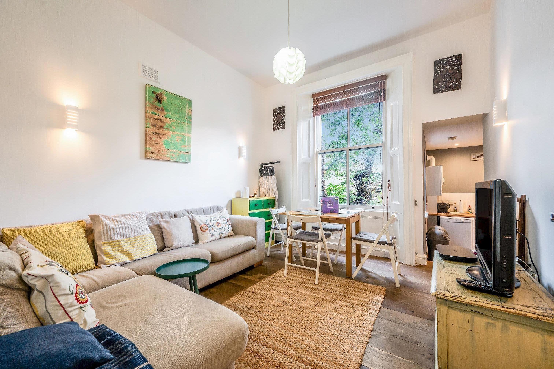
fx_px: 215
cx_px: 277
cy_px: 184
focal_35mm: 14
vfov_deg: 81.1
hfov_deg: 104.3
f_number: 8
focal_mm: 14
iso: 800
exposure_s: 1/10
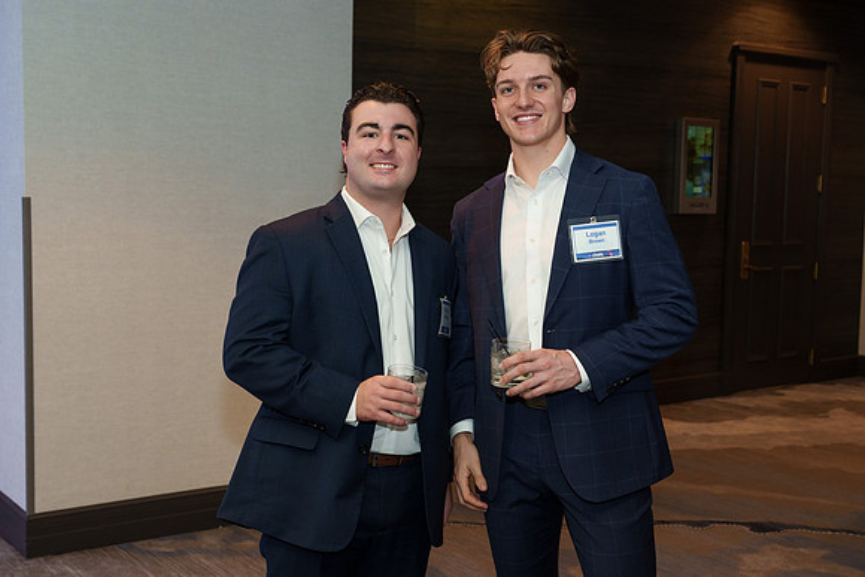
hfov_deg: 42.7
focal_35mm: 46
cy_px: 288
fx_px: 1107
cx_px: 432
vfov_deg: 29.2
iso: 1000
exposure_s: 1/60
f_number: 5
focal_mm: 42
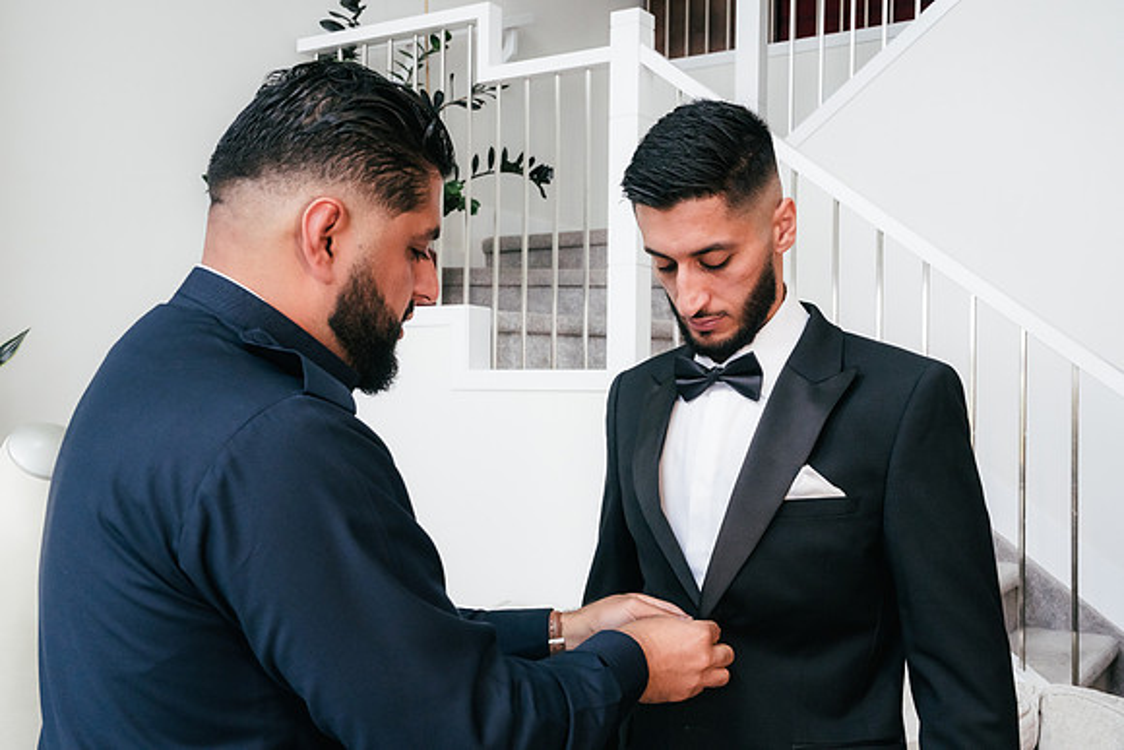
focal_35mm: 38
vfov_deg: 35.1
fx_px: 1187
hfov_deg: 50.7
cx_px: 562
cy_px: 375
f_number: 9
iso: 5000
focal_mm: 38
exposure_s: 1/160
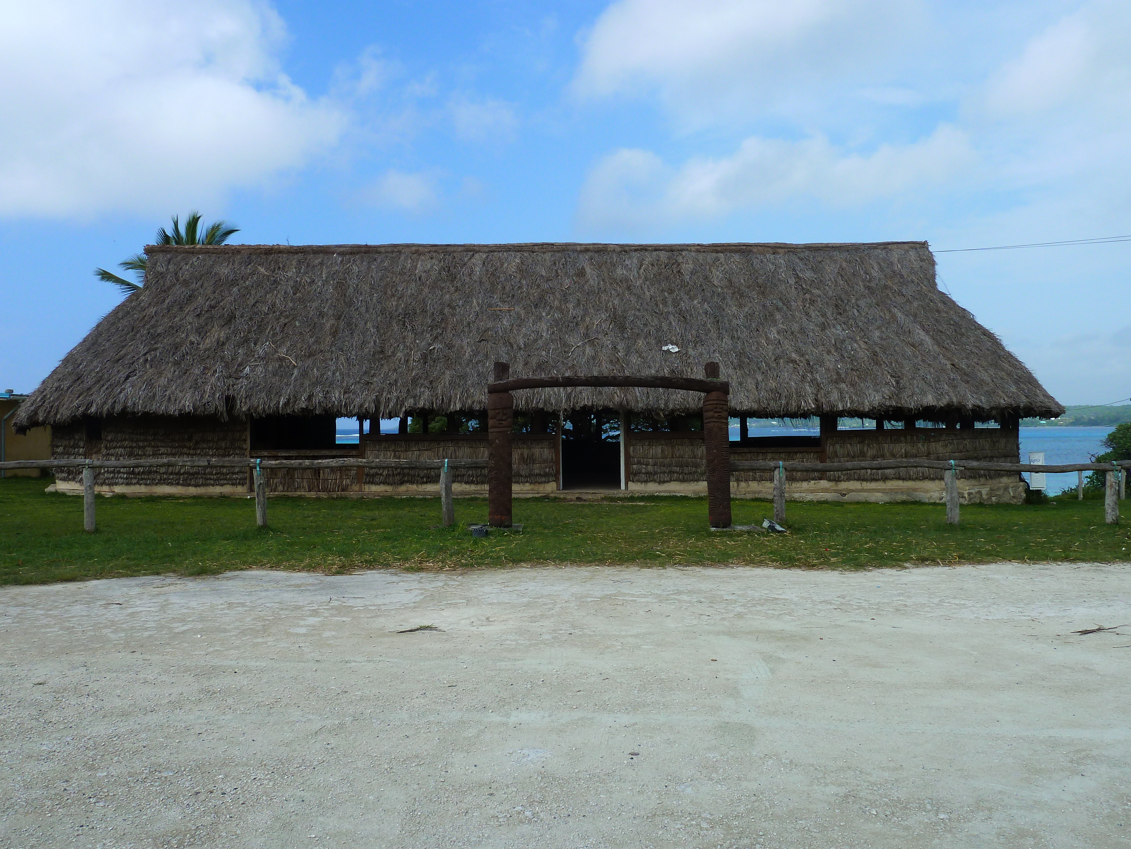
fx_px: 948
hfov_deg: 61.7
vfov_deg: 48.2
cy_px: 424
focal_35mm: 29
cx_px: 566
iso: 80
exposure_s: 1/500
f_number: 4.5
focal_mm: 4.7
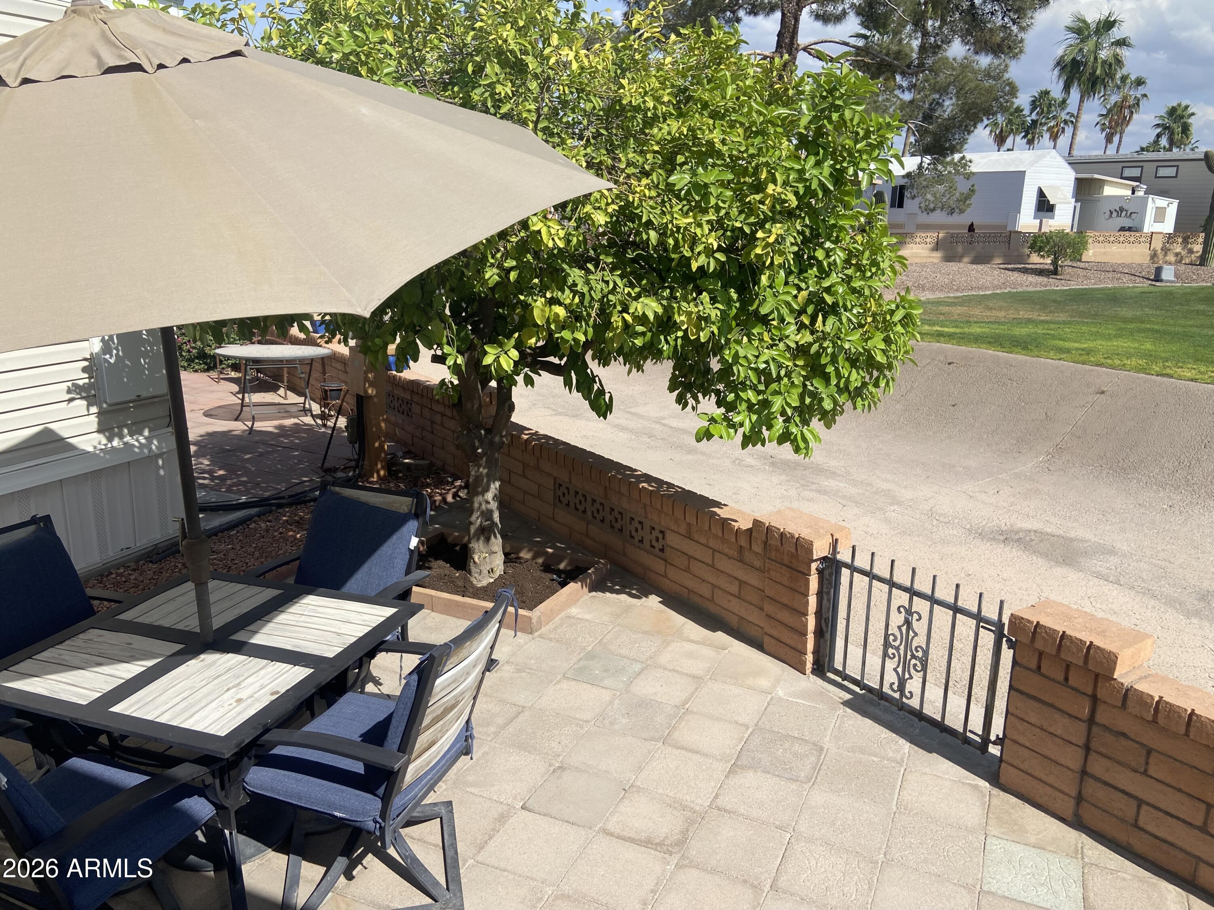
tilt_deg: -16.5
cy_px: 455
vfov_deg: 53.1
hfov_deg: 67.3
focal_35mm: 26
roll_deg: +0.0
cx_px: 607
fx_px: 912
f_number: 1.8
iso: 32
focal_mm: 4.25
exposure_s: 1/3300
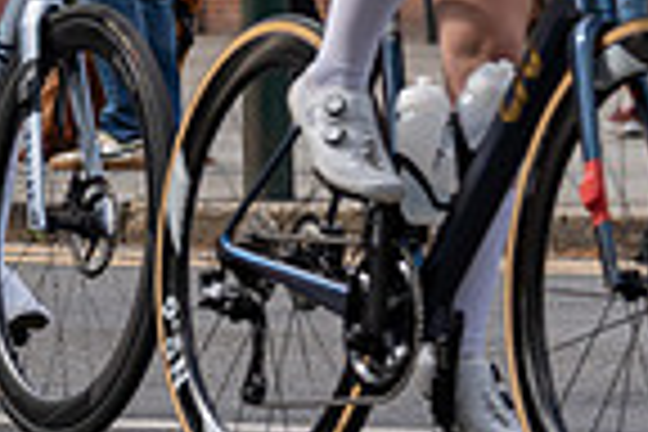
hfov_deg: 6.2
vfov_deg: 4.2
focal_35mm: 326
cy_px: -268
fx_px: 5868
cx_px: -549
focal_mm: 81
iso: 200
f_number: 4
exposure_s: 1/1000
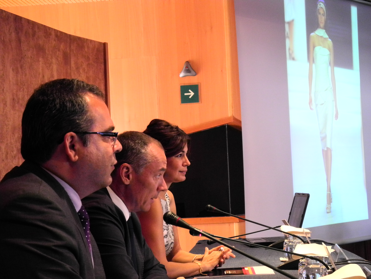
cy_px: 140
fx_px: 911
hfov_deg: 23.0
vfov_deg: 17.4
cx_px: 186
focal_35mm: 85
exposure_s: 1/30
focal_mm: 18.1
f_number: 4.5
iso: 800
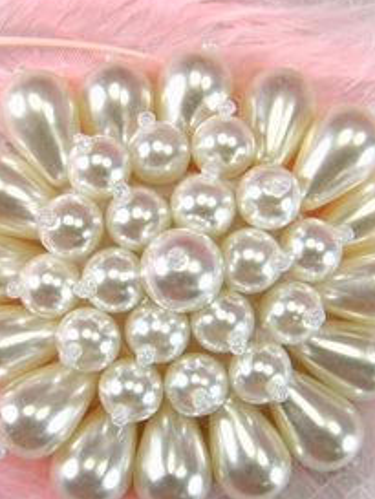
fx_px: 953
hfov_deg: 22.3
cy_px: 298
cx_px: 188
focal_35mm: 66
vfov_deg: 29.3
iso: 64
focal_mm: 6.6
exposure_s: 1/183
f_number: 3.9
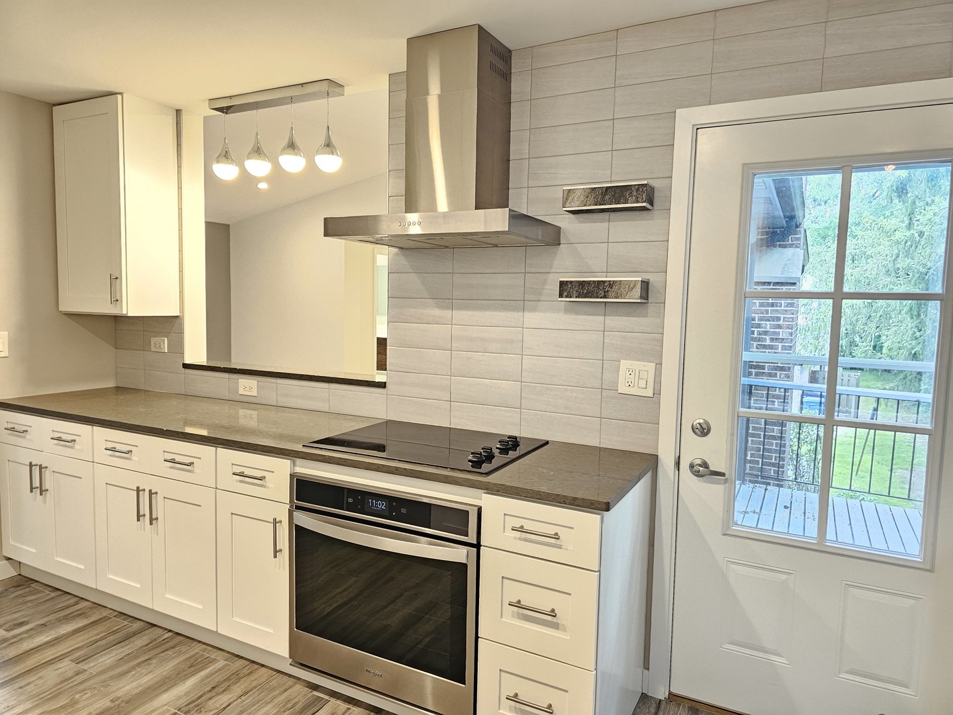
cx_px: 476
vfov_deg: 58.9
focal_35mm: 23
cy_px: 358
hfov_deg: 73.9
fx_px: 633
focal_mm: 6.3
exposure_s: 1/120
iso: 1000
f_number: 1.7
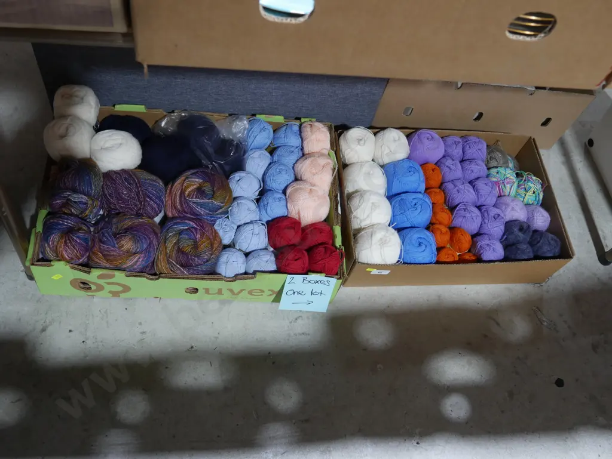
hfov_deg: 53.9
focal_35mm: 34
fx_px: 601
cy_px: 230
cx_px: 306
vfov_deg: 41.8
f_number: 4
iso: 640
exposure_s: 1/60
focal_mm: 17
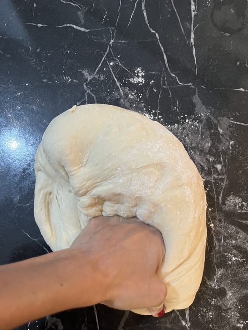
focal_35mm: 26
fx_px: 248
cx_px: 124
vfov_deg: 67.3
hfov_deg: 53.1
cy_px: 165
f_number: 1.6
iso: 400
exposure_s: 1/50
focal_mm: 5.1
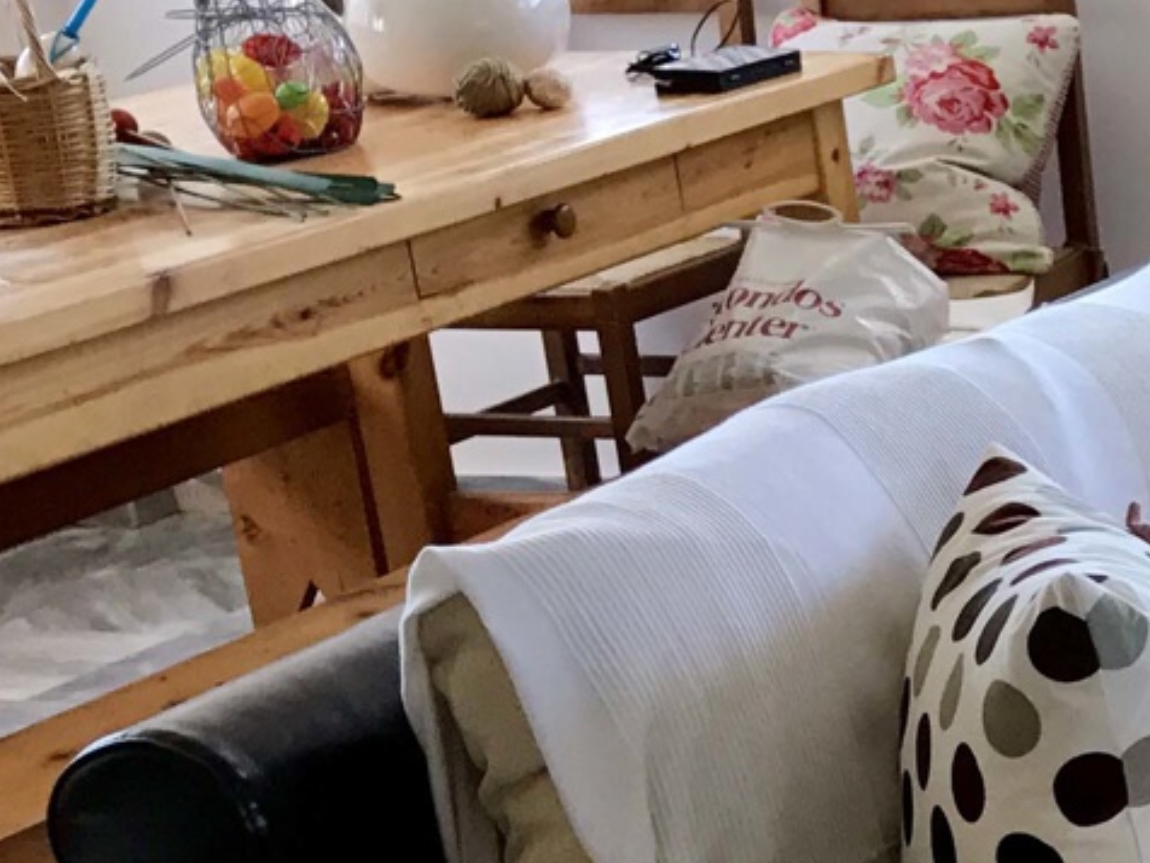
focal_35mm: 113
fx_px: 3754
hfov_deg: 14.7
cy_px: 803
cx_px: 2201
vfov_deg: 13.0
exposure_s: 1/100
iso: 32
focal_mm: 3.99
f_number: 1.8
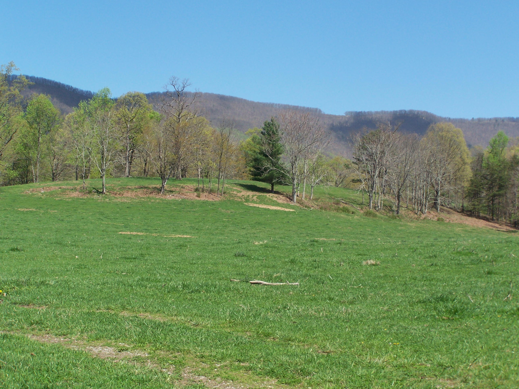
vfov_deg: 21.3
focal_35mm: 69
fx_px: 1035
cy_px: 194
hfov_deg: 28.2
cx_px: 260
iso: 80
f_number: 4.5
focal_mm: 11.5
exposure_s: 1/640
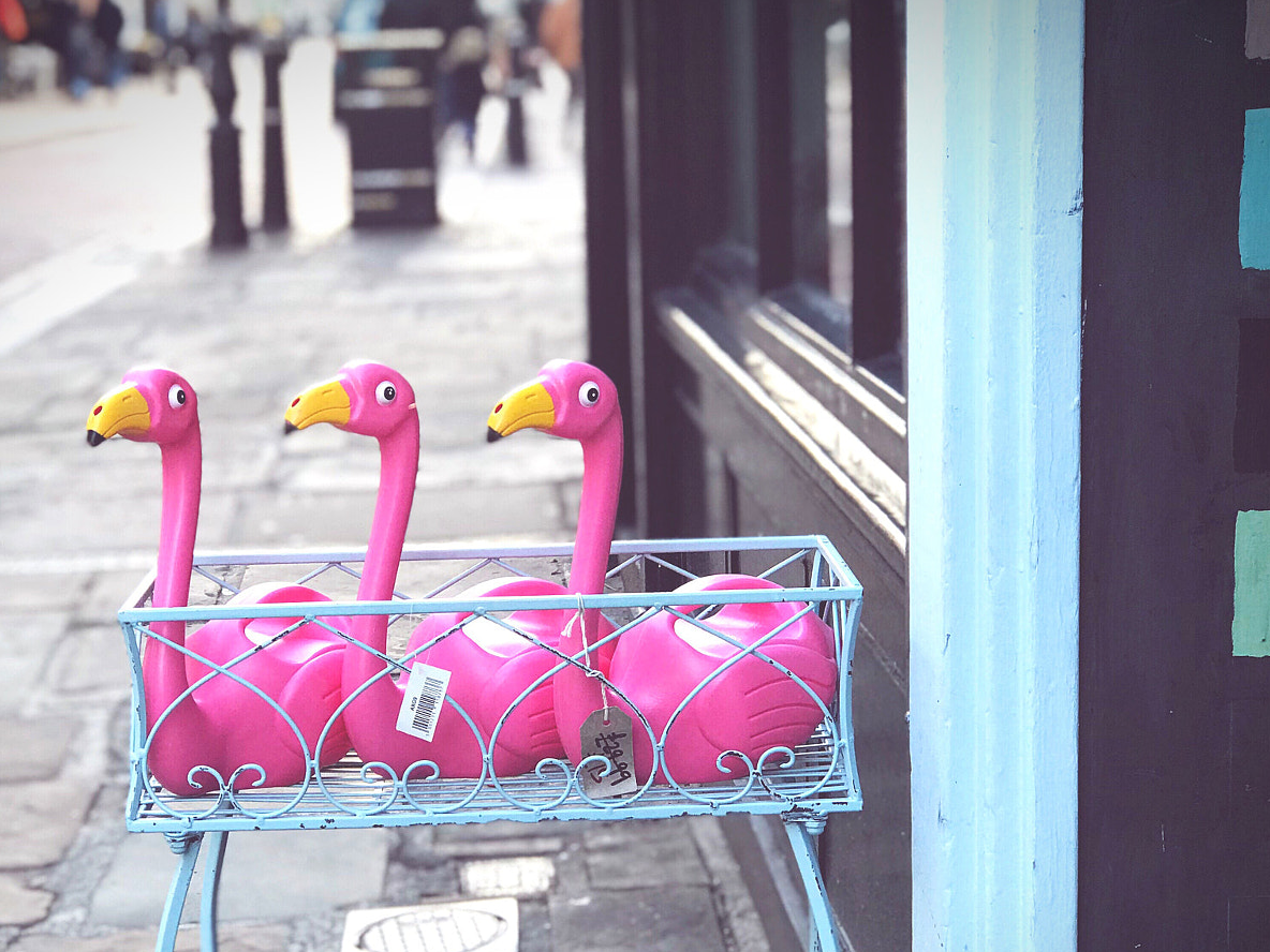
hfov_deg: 25.3
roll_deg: +0.4
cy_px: 606
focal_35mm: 77
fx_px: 2825
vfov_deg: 19.1
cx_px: 555
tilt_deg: -11.9
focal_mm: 6.6
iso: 64
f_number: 2.8
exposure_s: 1/100
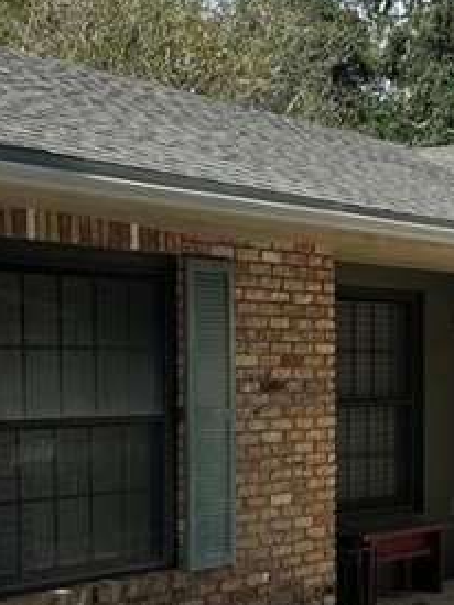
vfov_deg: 20.9
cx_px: 483
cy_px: 455
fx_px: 1628
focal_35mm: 93
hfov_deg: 15.5
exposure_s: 1/5263
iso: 80
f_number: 1.78
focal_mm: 6.86
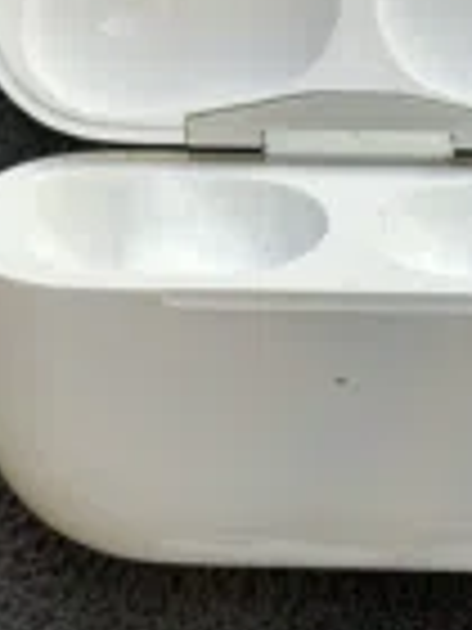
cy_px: 468
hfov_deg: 10.8
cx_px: 405
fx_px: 2491
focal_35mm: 137
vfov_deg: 14.3
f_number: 1.78
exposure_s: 1/153
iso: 64
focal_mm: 6.86
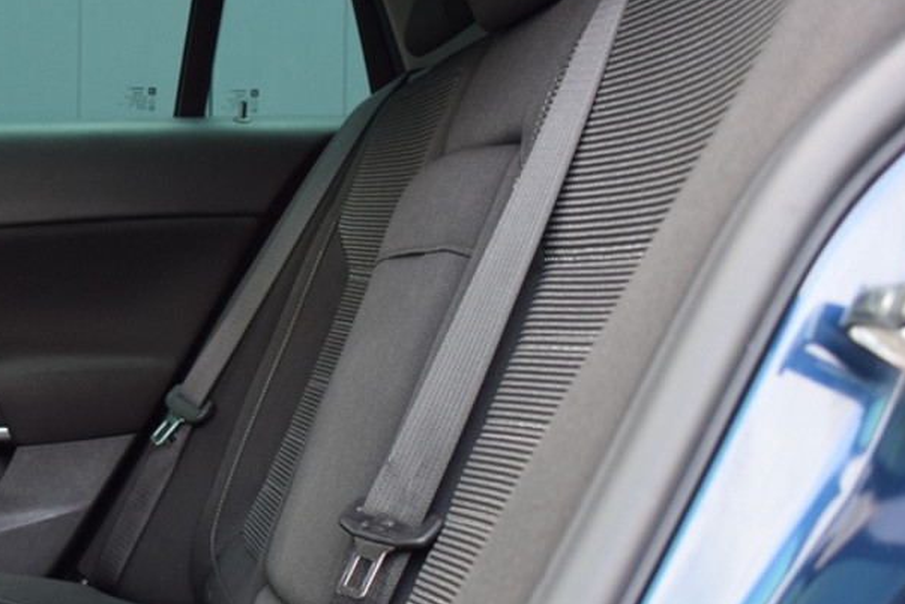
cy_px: 396
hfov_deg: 25.9
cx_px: -50
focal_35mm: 73
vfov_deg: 18.6
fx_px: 1839
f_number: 4
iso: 450
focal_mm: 21
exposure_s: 1/60
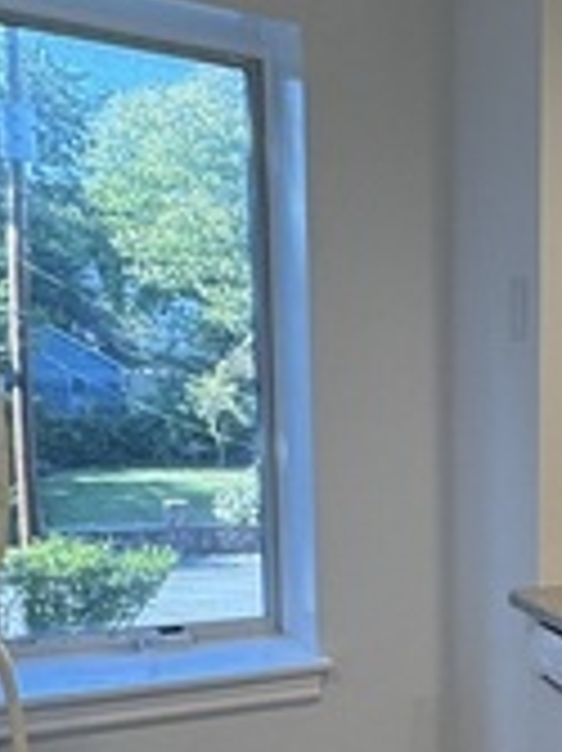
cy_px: 565
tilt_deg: -10.5
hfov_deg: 20.6
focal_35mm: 56
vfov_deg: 33.7
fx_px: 1214
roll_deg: -3.6
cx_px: 926
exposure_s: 1/120
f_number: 2.2
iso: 100
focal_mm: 2.22
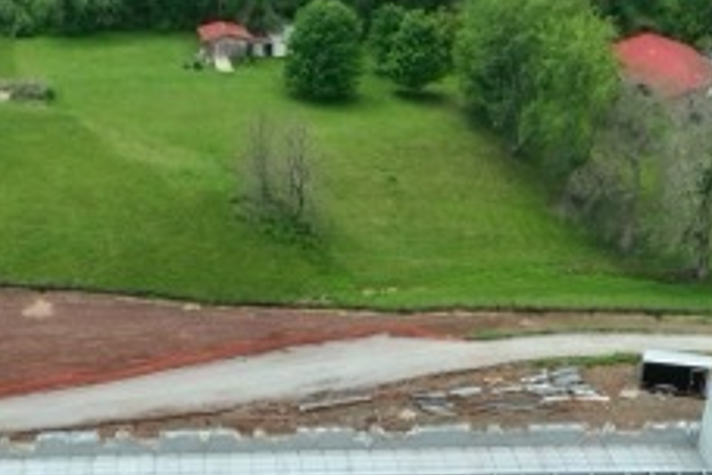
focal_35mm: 70
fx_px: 1384
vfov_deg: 17.6
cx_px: 197
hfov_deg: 28.5
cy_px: 700
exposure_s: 1/500
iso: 180
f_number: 2.8
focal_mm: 12.29
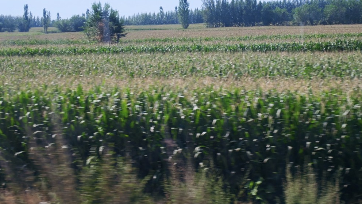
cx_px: 216
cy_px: 47
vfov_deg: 14.5
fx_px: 797
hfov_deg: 25.6
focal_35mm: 83
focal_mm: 5.52
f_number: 1.95
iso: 50
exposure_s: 1/330
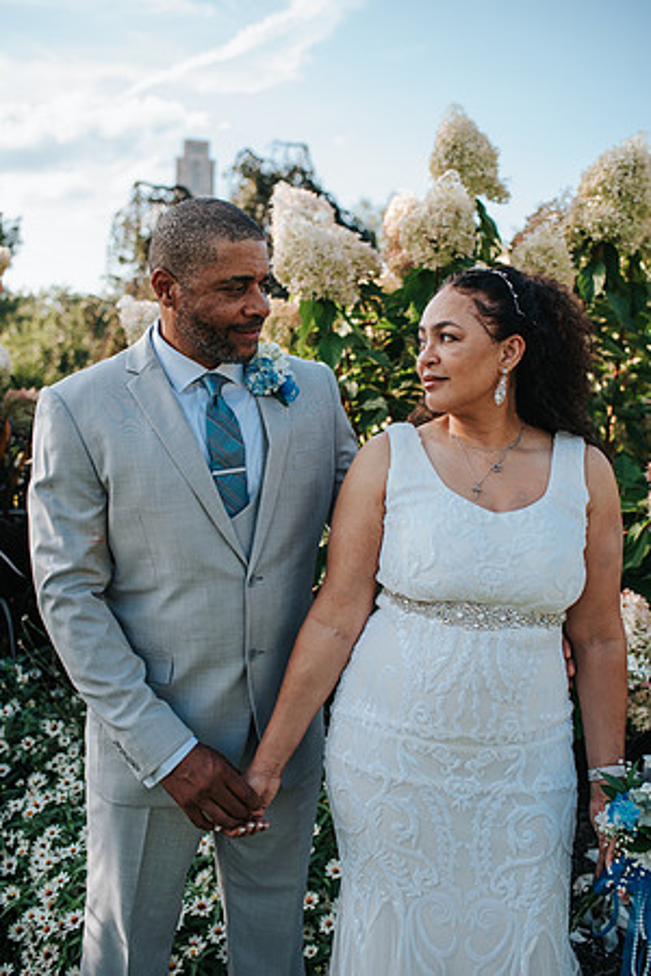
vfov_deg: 54.4
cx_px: 326
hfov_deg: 37.9
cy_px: 488
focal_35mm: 35
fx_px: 949
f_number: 3.2
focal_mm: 35
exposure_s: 1/500
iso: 140
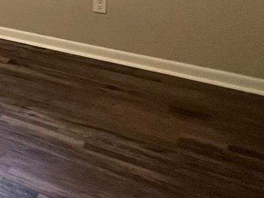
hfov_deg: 26.6
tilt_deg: -5.3
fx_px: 412
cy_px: -71
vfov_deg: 23.4
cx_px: -122
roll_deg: +1.3
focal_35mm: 54
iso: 320
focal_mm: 1.57
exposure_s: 1/60
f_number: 1.8
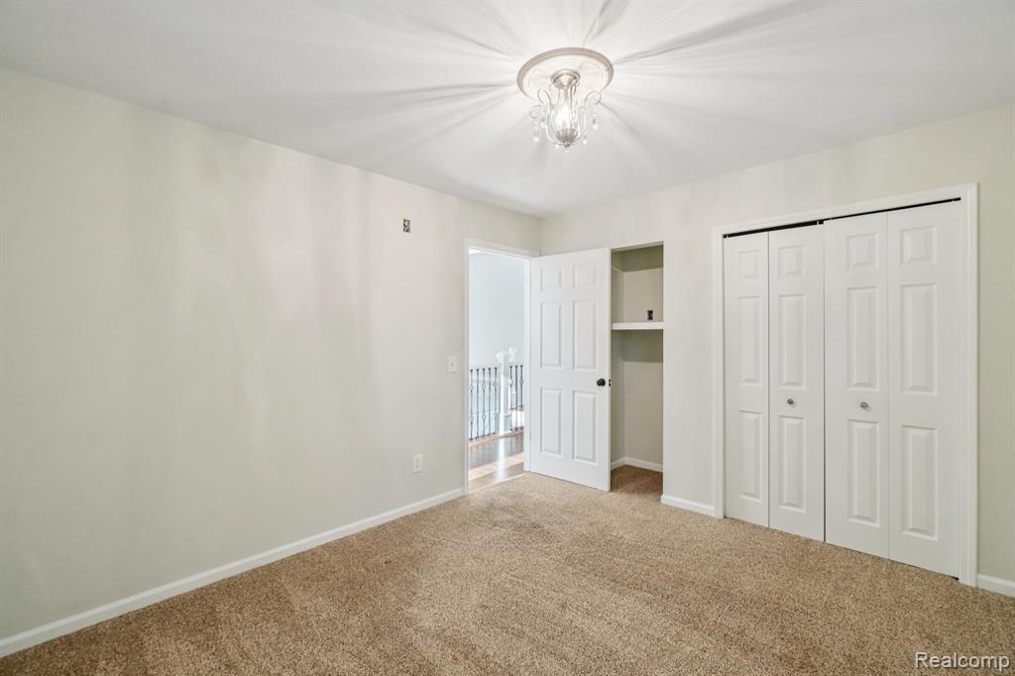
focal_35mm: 15
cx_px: 508
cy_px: 338
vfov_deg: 77.3
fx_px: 423
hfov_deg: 100.4
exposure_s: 1/30
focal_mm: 10
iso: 1000
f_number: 8
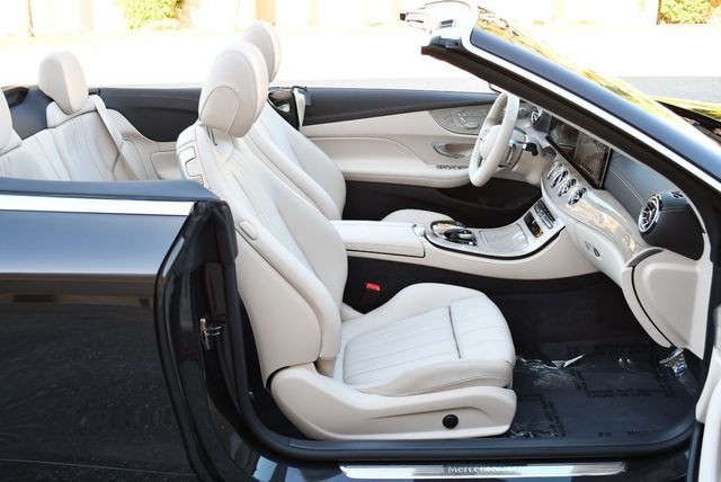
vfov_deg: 36.9
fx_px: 722
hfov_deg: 53.1
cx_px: 360
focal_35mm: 36
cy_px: 241
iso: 400
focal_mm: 18
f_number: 3.5
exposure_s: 1/250
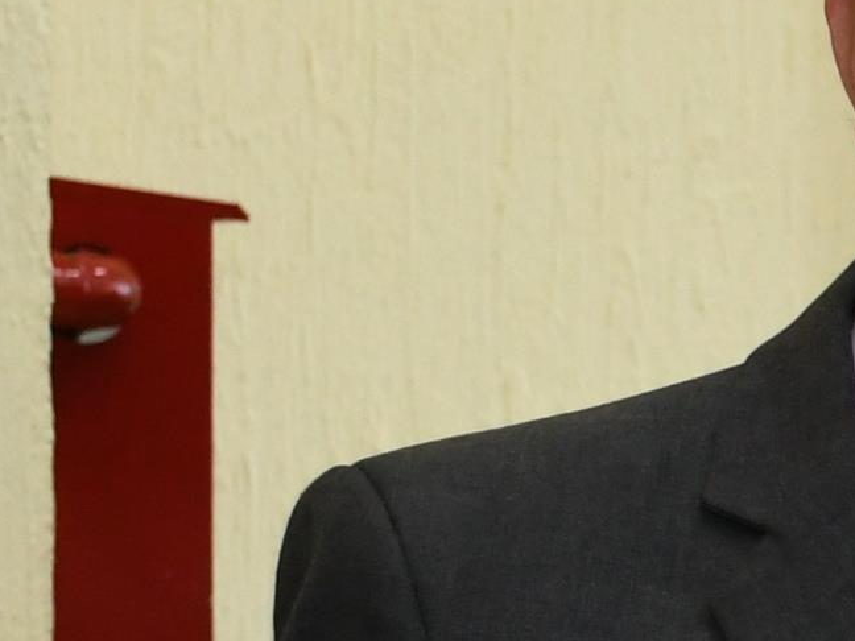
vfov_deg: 6.6
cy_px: 768
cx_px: 1760
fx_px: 5508
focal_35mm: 223
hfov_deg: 8.4
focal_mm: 24
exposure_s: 1/100
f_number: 3.8
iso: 1250
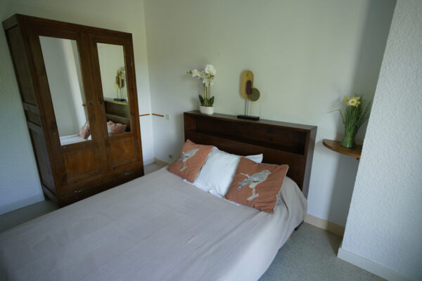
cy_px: 140
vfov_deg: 64.6
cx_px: 211
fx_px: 223
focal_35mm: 19
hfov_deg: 86.9
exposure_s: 1/40
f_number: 5.6
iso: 500
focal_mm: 19
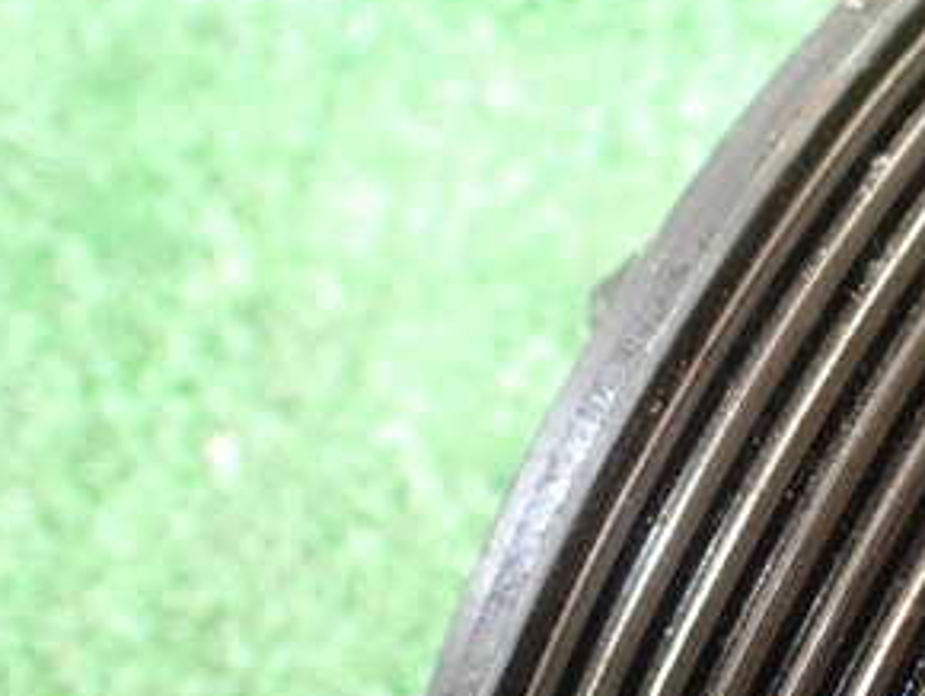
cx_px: 941
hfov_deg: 29.0
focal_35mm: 62
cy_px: 441
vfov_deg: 23.6
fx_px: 1658
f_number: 2.3
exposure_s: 1/80
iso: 800
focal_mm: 5.4
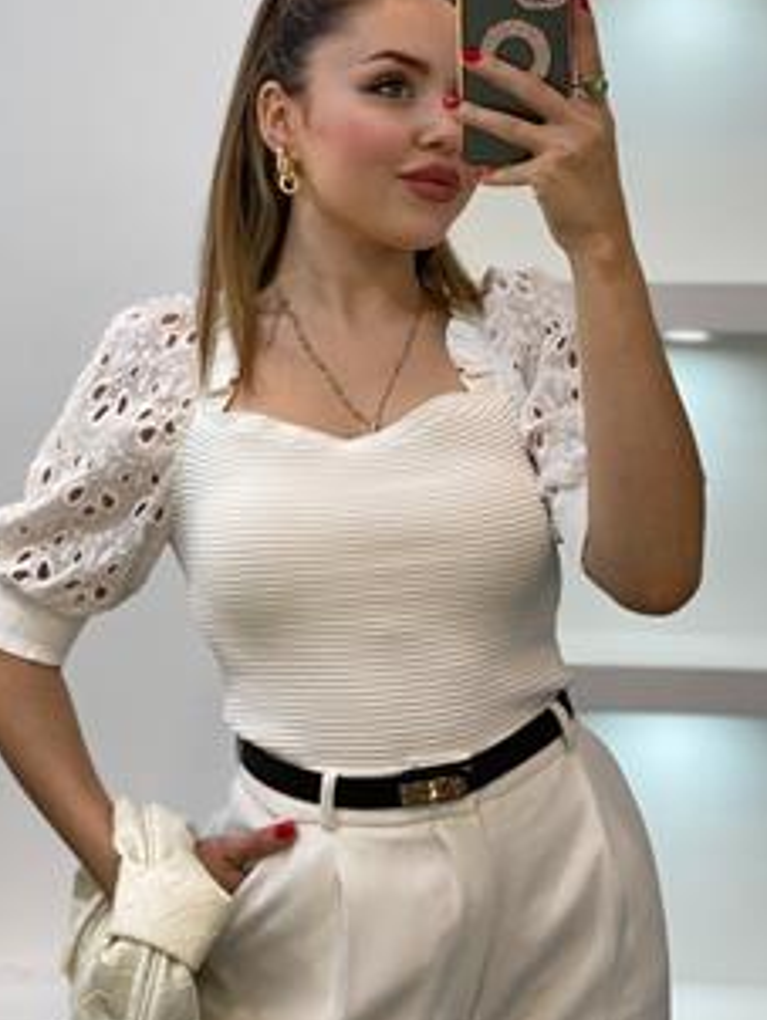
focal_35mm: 71
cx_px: 331
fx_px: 2095
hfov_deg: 20.7
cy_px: 390
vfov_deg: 27.3
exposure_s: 1/100
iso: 64
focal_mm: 6
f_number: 2
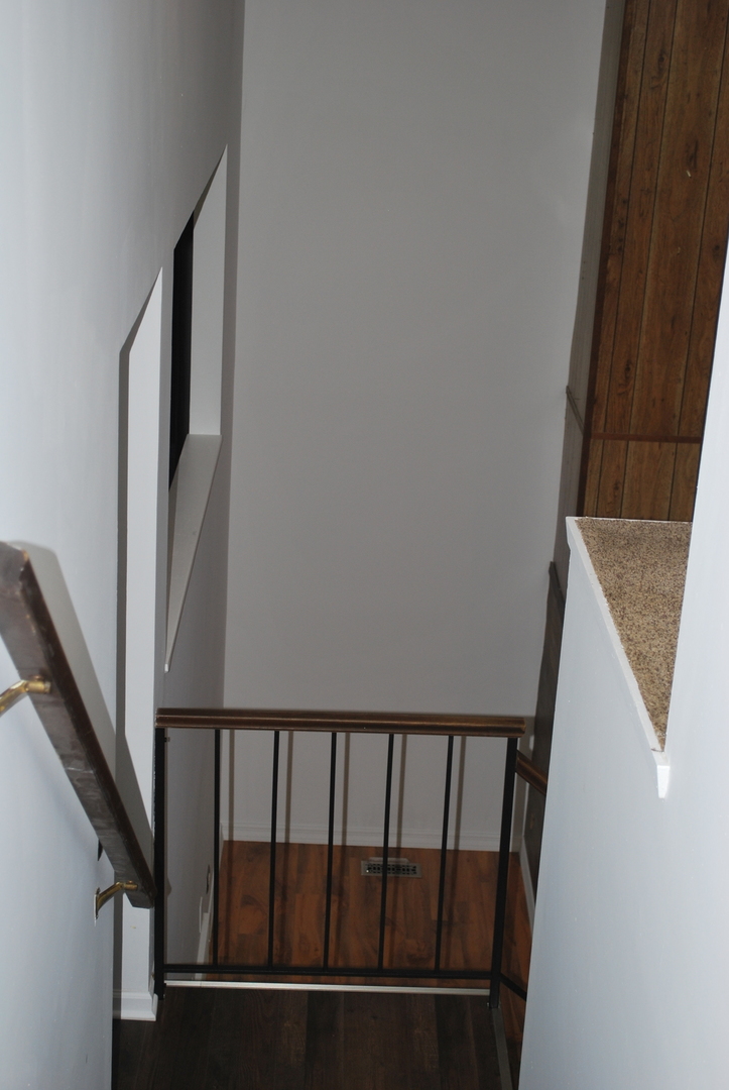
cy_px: 545
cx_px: 364
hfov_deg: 23.8
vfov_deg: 35.0
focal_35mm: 57
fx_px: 1726
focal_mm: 38
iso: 200
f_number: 5.3
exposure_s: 1/60
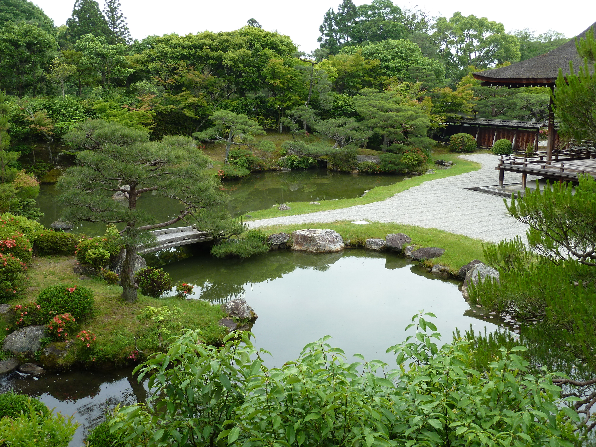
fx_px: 637
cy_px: 224
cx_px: 298
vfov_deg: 38.7
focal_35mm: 37
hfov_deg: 50.1
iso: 80
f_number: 3.6
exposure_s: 1/125
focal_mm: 6.1
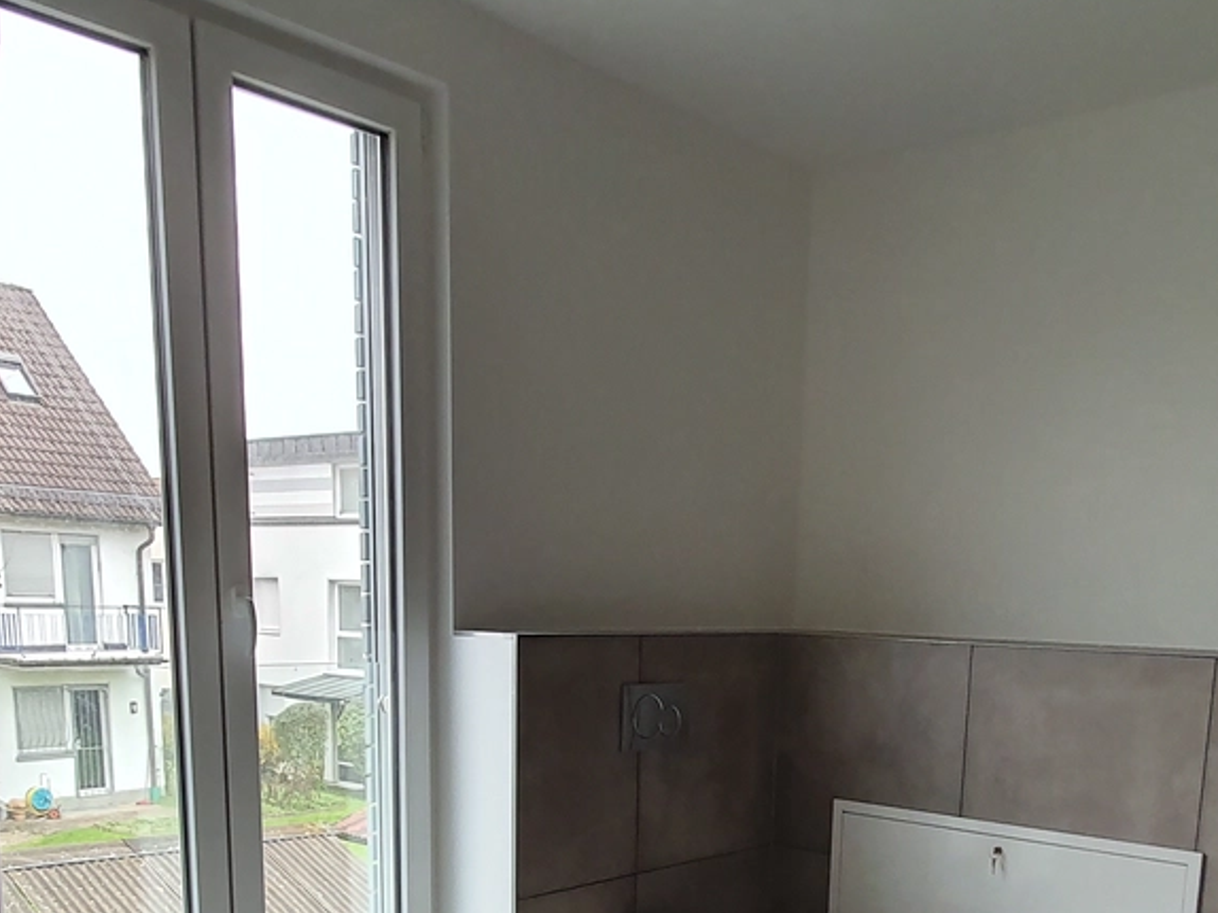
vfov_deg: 38.3
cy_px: 857
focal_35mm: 34
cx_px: 702
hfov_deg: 53.8
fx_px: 1196
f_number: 2.2
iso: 200
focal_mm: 1.8
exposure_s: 1/60
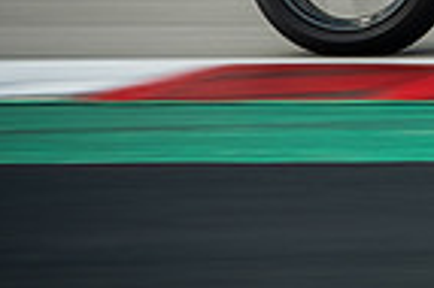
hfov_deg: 3.4
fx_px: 7321
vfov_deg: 2.3
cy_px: -202
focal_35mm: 608
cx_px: 774
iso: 160
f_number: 4.5
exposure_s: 1/200
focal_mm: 100
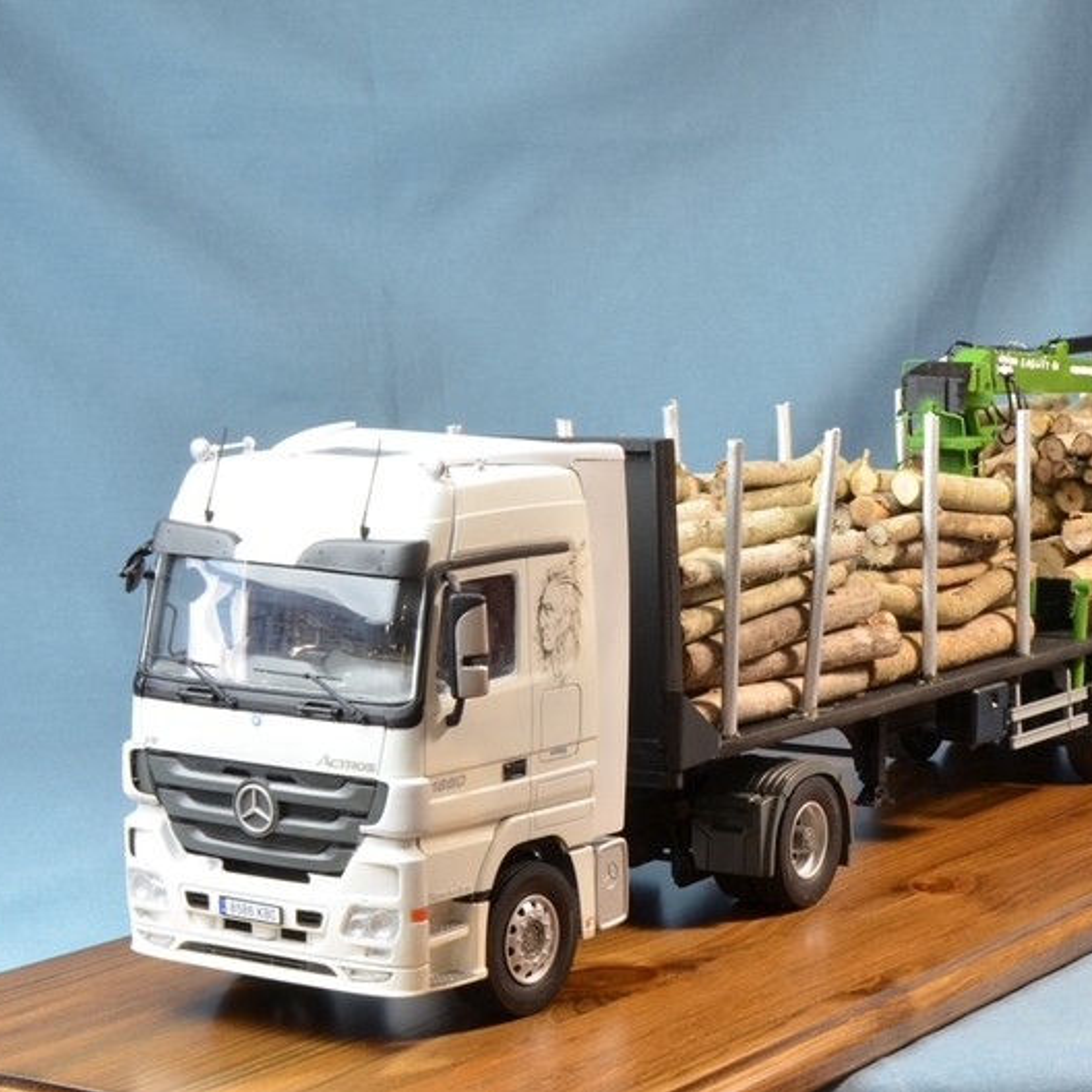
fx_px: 2891
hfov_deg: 21.3
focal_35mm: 81
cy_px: 546
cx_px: 732
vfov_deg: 21.4
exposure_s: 1
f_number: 20
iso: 200
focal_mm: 42
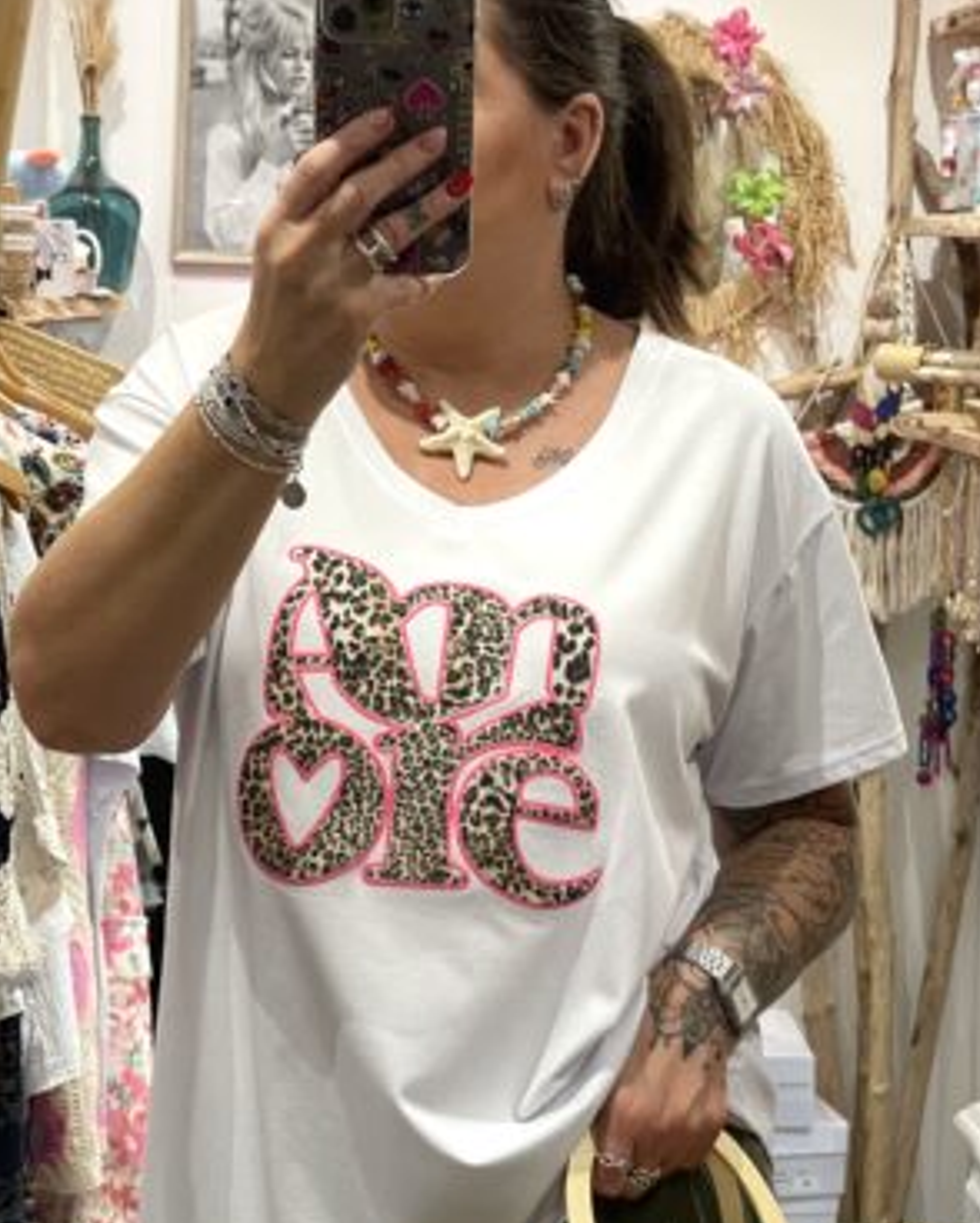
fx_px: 2463
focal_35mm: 68
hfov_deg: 22.5
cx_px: 493
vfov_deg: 27.9
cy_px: 656
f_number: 2.2
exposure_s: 1/50
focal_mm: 7.5
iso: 200
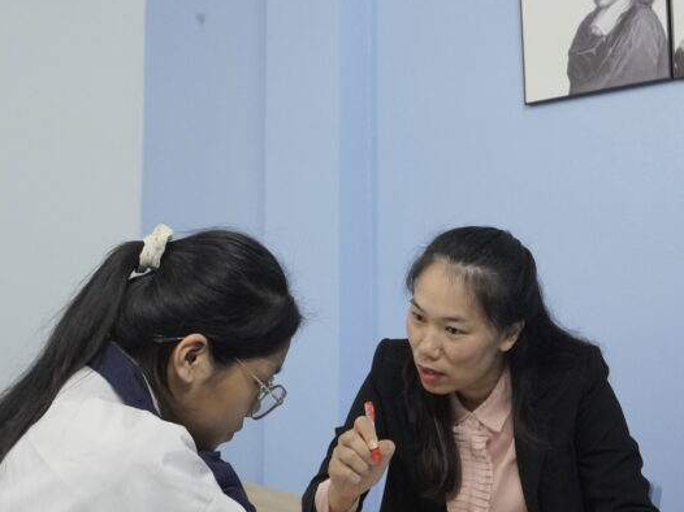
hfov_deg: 53.2
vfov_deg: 41.2
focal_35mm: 35
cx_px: 367
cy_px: 253
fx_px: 682
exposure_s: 1/160
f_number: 4
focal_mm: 21
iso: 2500
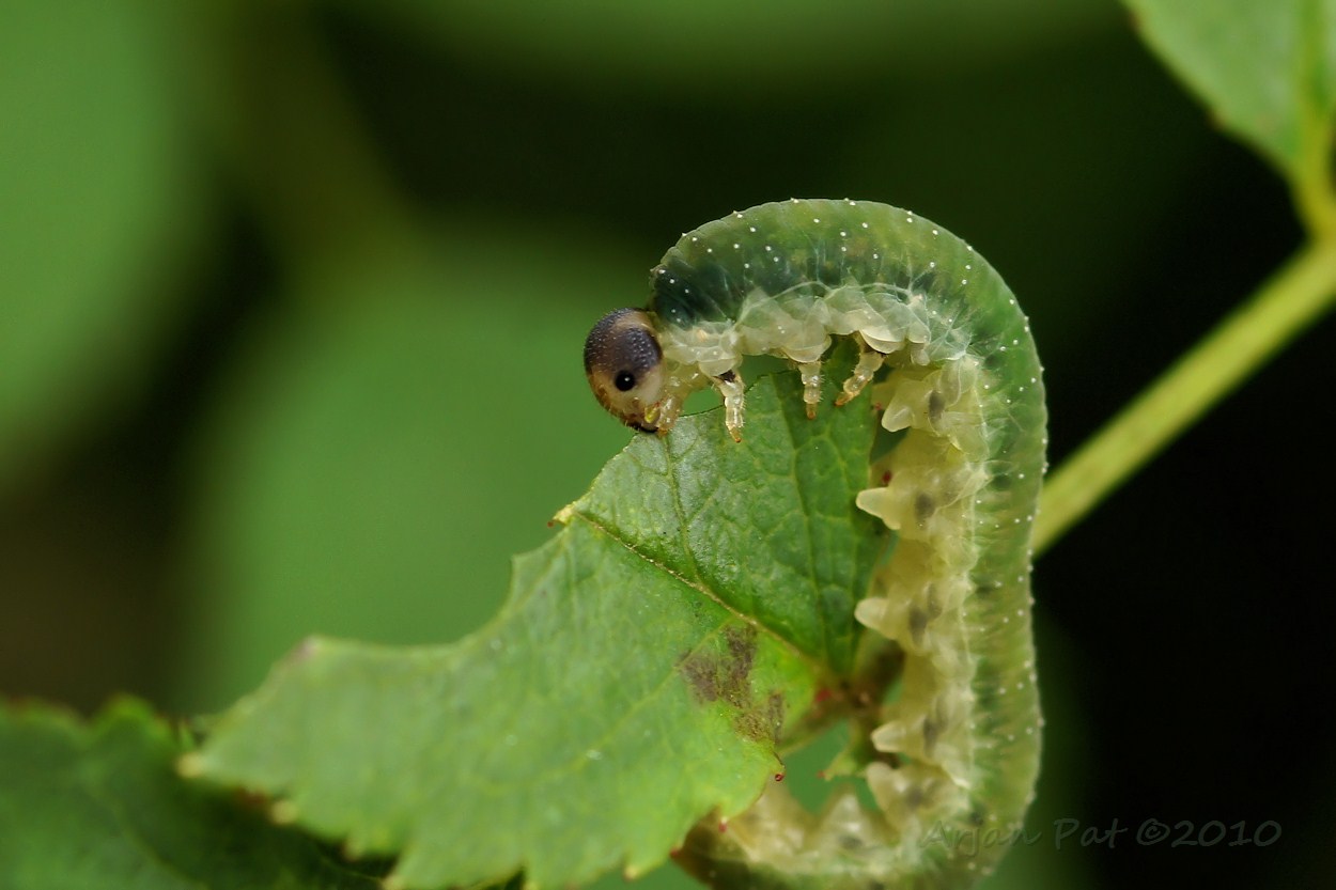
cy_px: 445
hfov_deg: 13.0
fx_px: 5844
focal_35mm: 158
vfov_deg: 8.7
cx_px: 668
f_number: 7.1
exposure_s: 1/30
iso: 200
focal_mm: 105
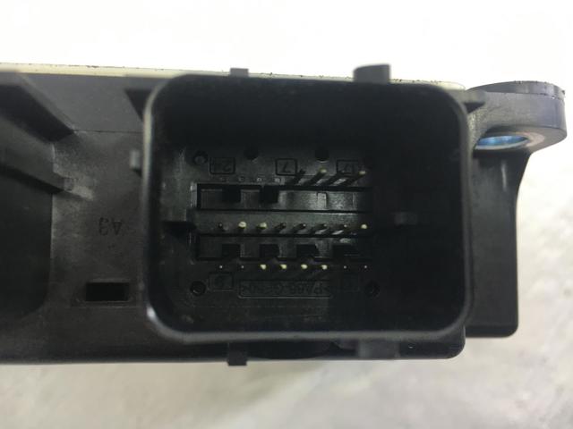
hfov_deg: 61.7
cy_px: 214
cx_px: 286
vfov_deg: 48.2
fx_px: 480
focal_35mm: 29
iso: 40
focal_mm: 4.15
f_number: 2.2
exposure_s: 1/33
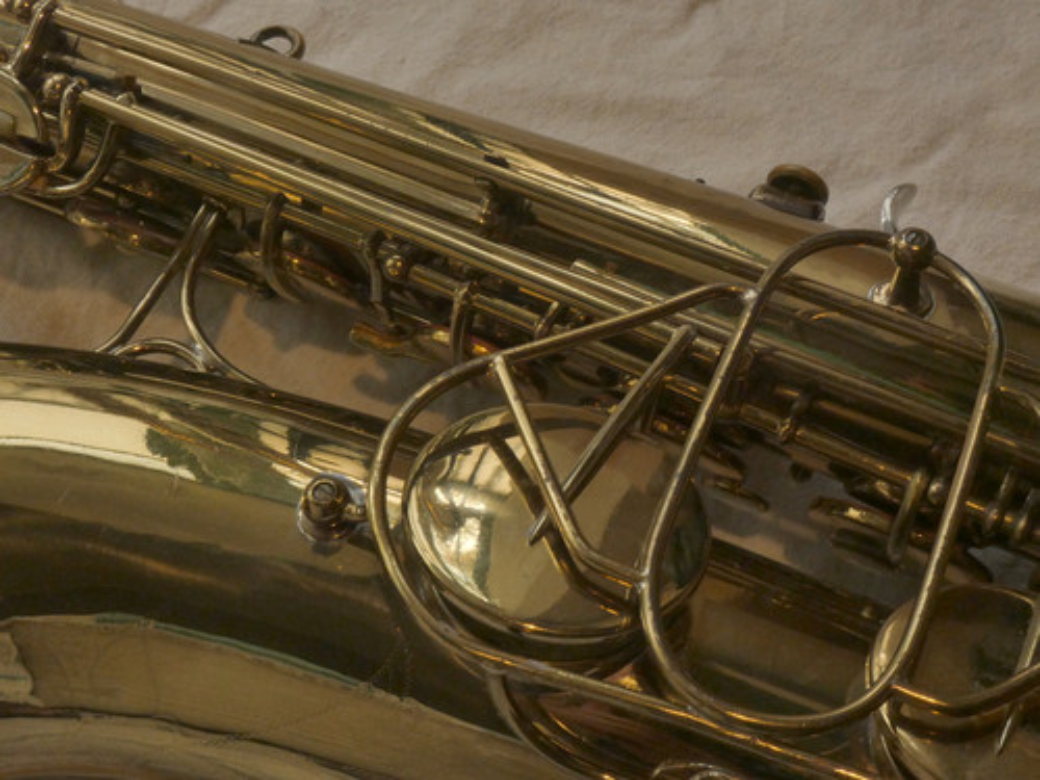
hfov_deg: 31.7
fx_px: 1833
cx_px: 520
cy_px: 390
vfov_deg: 24.0
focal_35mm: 61
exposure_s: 1/40
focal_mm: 10.8
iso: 200
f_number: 8
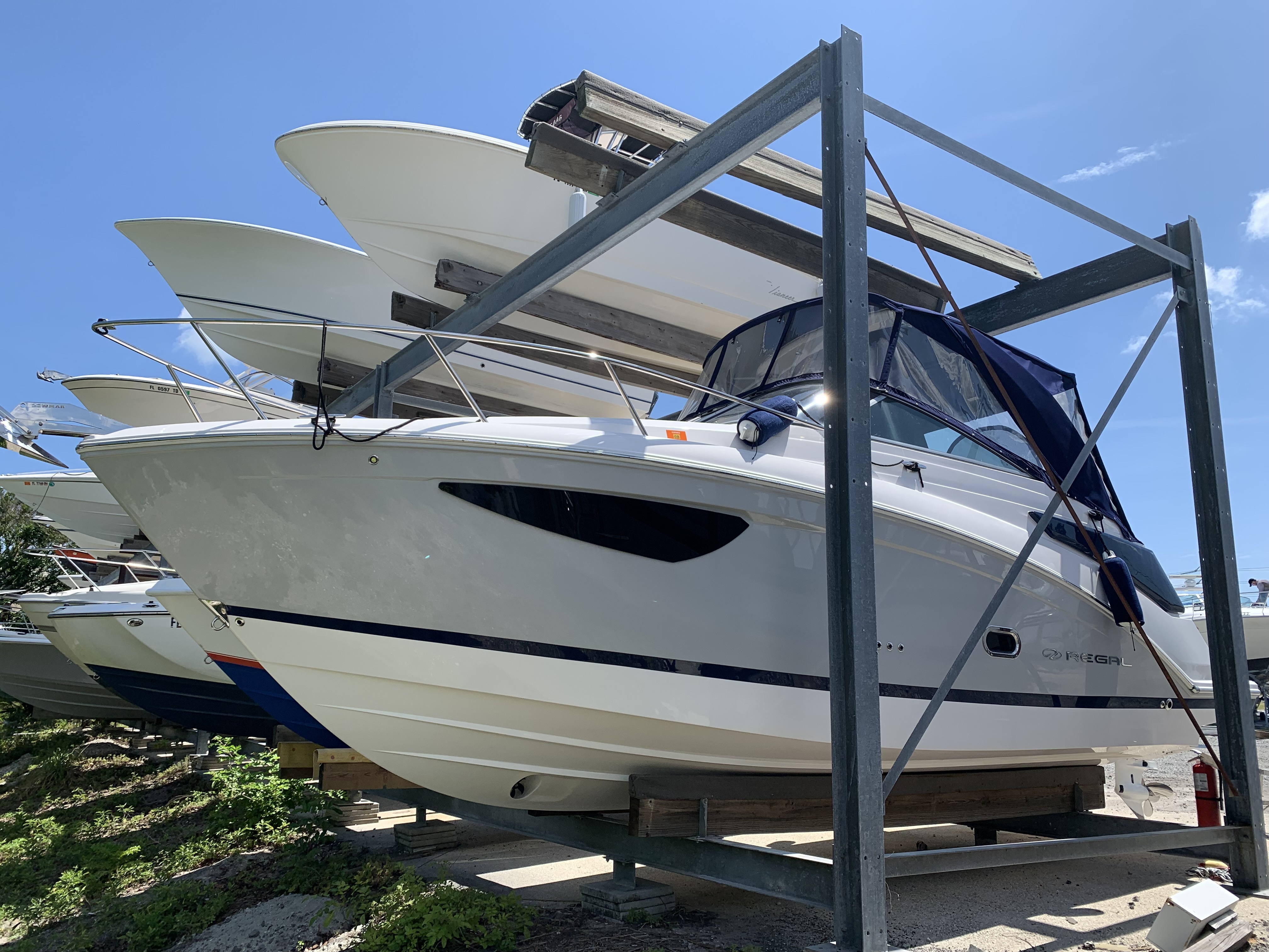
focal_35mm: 26
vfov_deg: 53.1
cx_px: 634
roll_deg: +1.4
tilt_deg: +8.8
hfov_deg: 67.3
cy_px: 476
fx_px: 953
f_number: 1.8
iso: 25
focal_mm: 4.25
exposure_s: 1/1916
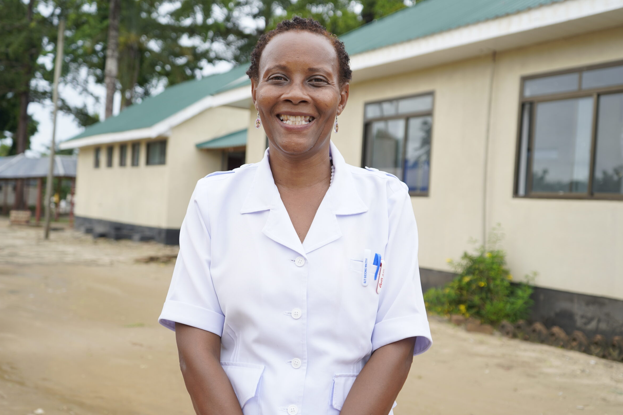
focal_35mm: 38
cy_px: 212
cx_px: 310
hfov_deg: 50.7
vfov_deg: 35.1
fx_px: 658
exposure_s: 1/250
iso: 100
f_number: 4
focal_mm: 35
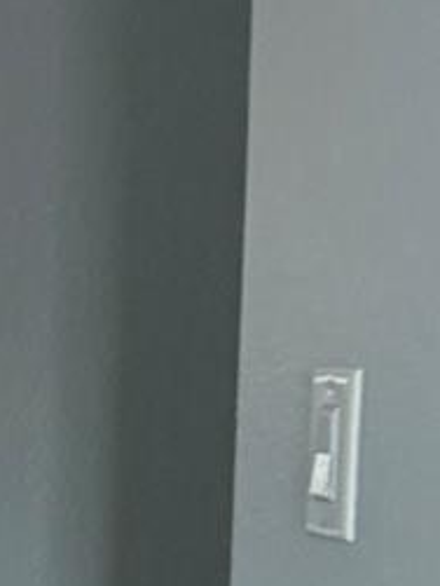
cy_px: 708
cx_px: -491
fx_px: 1946
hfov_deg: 11.4
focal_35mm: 115
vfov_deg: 16.4
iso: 250
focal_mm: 6.76
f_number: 1.78
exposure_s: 1/60
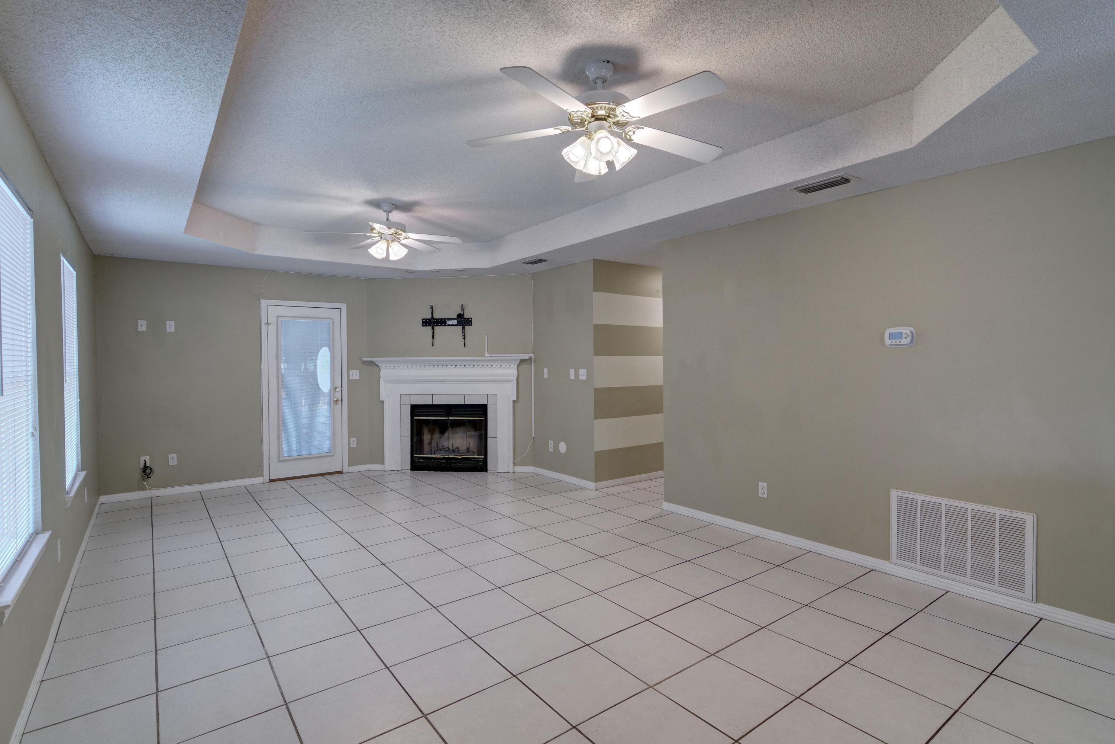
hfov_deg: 96.7
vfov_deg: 73.7
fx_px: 496
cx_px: 558
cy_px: 372
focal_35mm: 16
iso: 400
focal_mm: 11
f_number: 9
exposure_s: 1/80
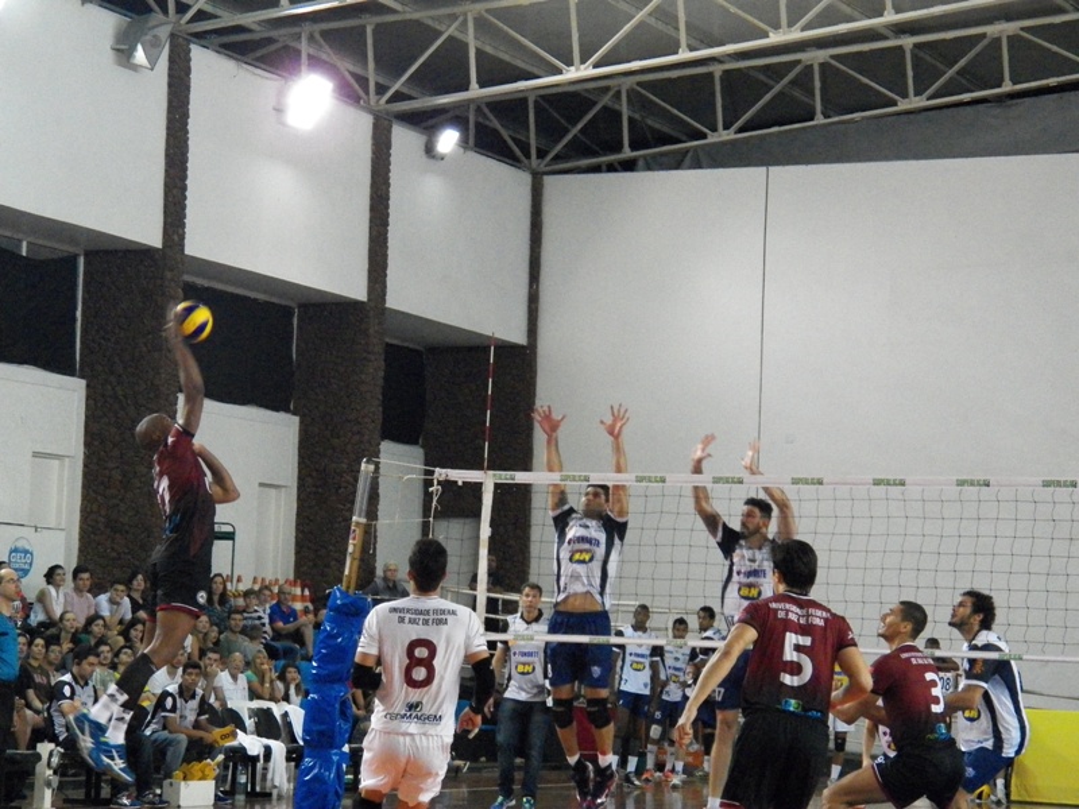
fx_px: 3148
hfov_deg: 19.4
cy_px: 404
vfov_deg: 14.6
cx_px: 540
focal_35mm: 101
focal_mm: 17.1
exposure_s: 1/200
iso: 1600
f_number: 3.6
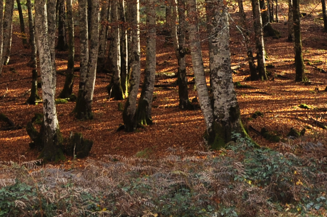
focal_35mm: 100
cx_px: 19
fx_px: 907
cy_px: -182
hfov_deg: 20.0
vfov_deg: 12.4
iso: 200
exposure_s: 1/20
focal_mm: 18
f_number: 7.1
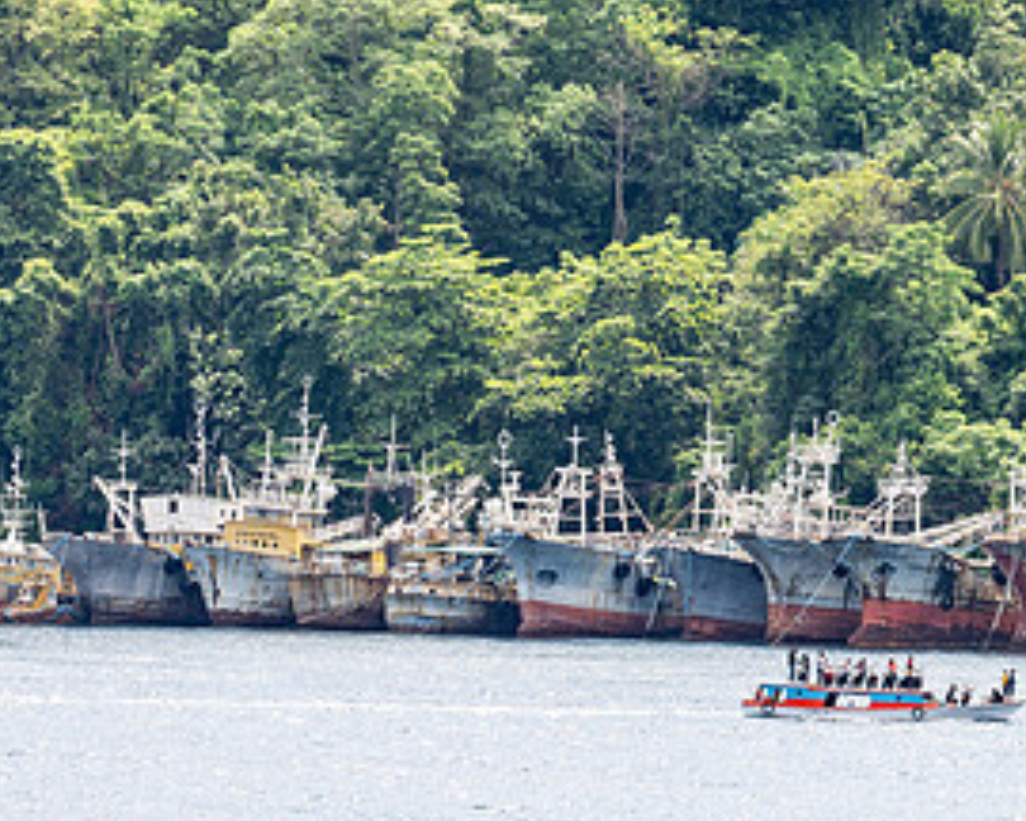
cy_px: 508
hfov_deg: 3.1
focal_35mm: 625
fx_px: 18979
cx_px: 616
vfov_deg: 2.5
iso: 360
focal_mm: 310
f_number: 8
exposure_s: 1/500
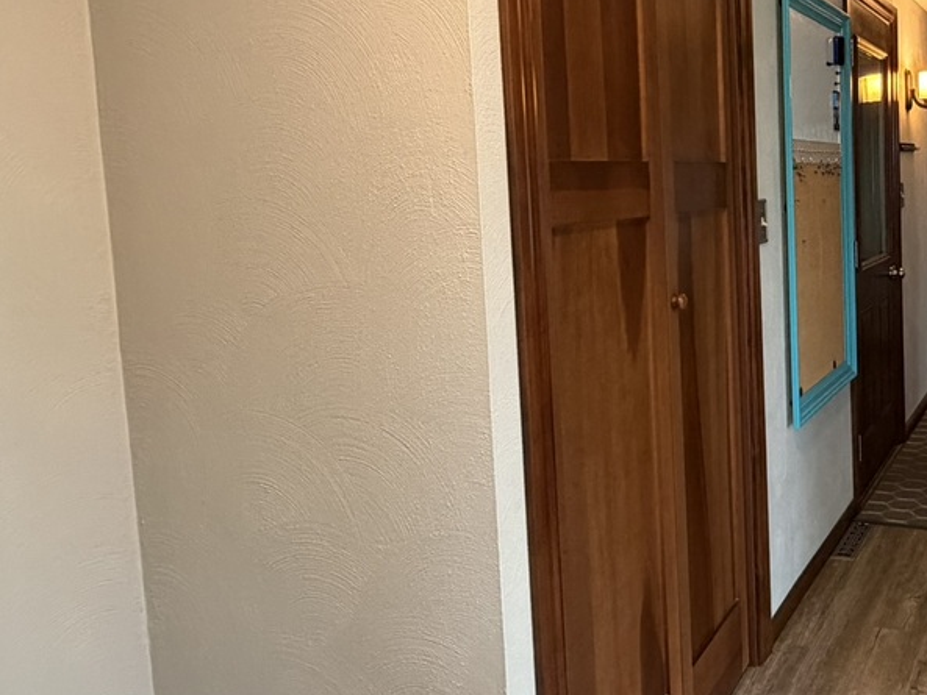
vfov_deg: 41.5
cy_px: 255
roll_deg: +2.1
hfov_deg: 48.9
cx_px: 813
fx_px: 911
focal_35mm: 34
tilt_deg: -5.7
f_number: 2.2
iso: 320
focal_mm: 2.22
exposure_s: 1/60
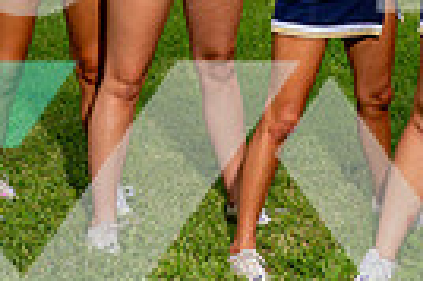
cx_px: 549
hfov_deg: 14.0
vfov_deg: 9.4
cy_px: -160
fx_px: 1655
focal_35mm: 141
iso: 100
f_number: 4
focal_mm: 30
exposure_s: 1/500
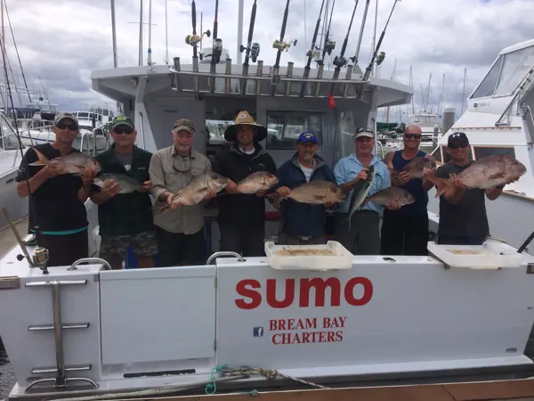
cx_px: 267
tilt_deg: -11.8
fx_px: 447
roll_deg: -2.5
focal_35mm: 29
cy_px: 200
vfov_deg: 48.2
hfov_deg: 61.7
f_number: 2.2
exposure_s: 1/3425
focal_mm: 4.15
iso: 32
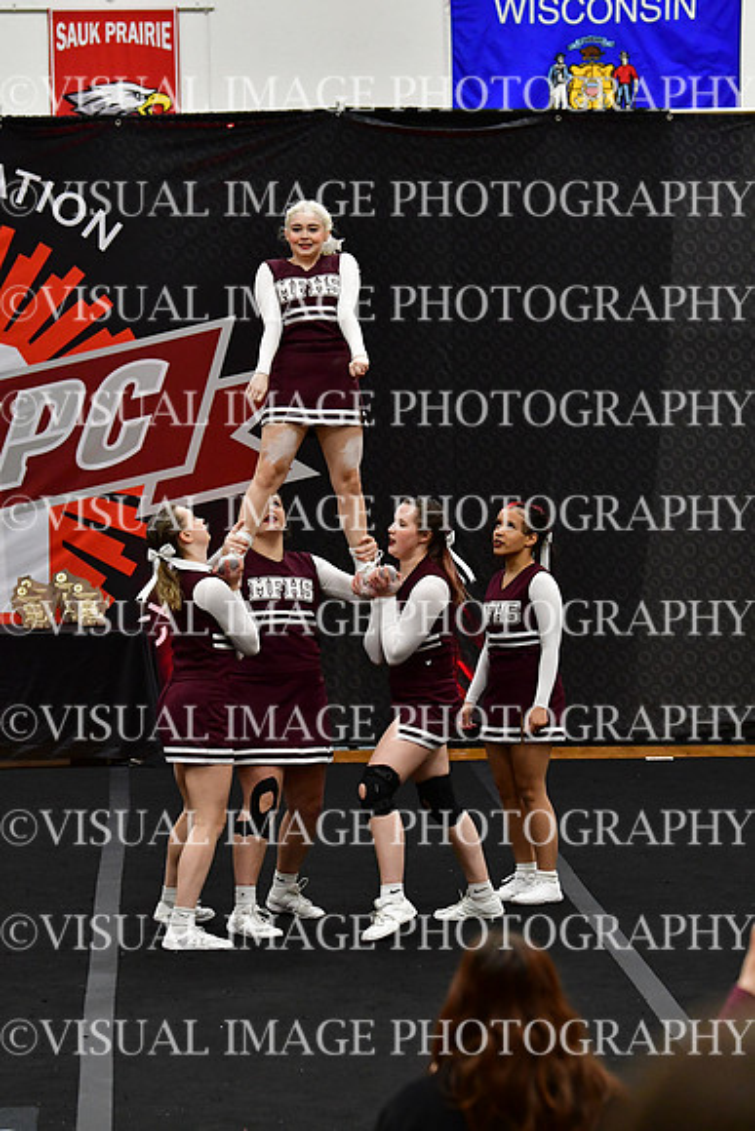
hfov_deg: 9.2
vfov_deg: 13.7
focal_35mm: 150
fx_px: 4716
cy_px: 566
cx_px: 378
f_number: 4
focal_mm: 100
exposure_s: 1/500
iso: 4000
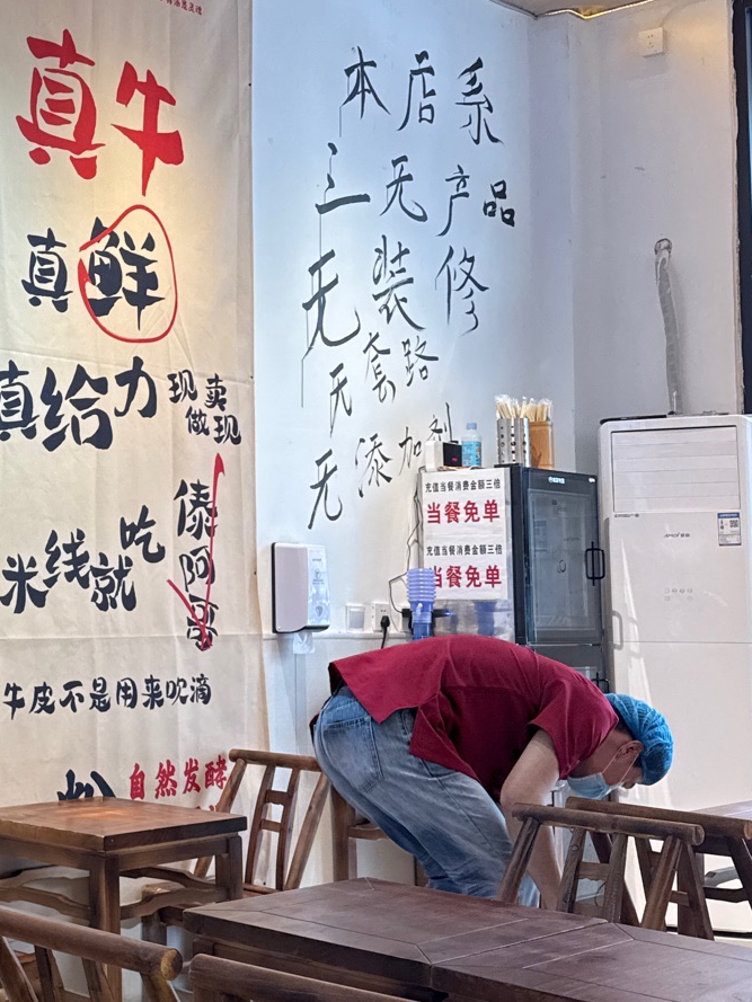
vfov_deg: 35.5
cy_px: 472
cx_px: 2
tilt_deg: +4.7
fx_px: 1564
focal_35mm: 54
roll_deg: +0.0
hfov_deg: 25.7
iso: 50
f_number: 1.78
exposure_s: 1/125
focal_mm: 6.76
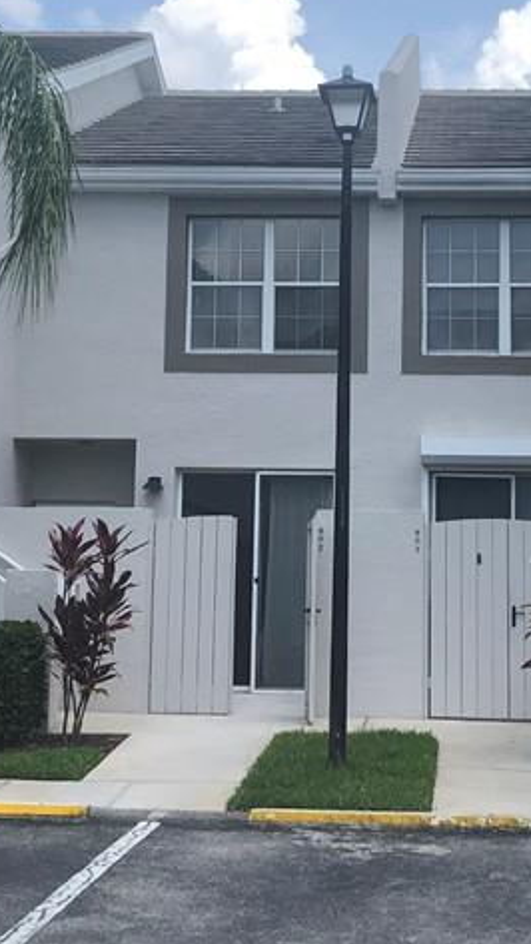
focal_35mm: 66
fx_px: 1652
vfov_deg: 31.8
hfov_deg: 18.2
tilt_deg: +10.1
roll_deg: -2.0
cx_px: 387
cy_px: 355
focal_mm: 3.99
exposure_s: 1/1453
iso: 20
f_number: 1.8
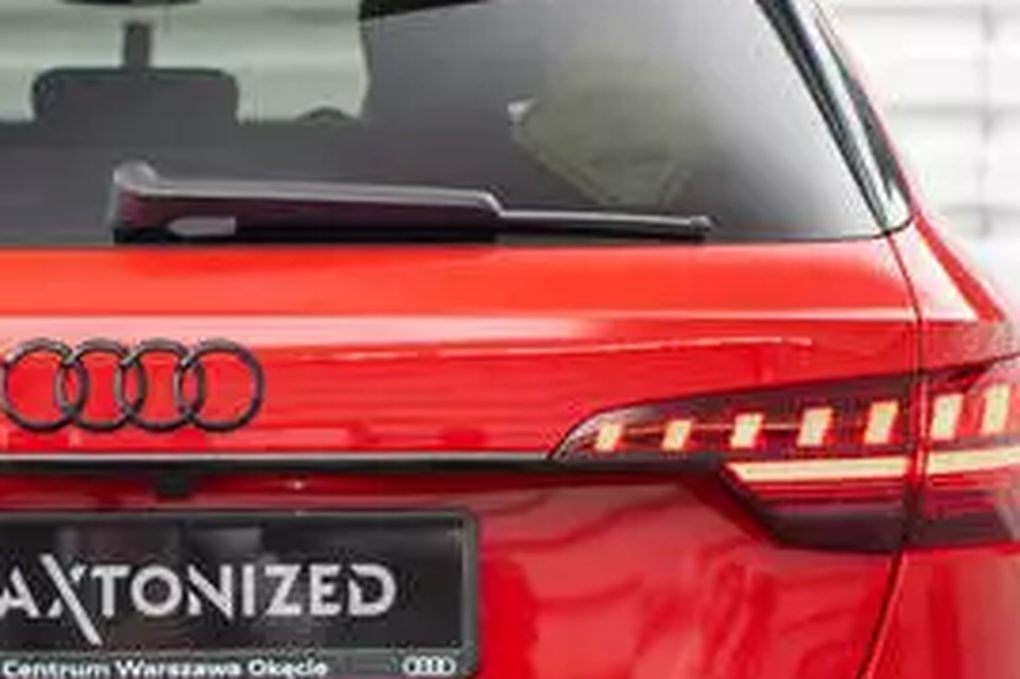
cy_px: 510
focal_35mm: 133
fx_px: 3766
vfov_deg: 10.3
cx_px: 135
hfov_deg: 15.3
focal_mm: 35
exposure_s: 1/100
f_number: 2.5
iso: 640
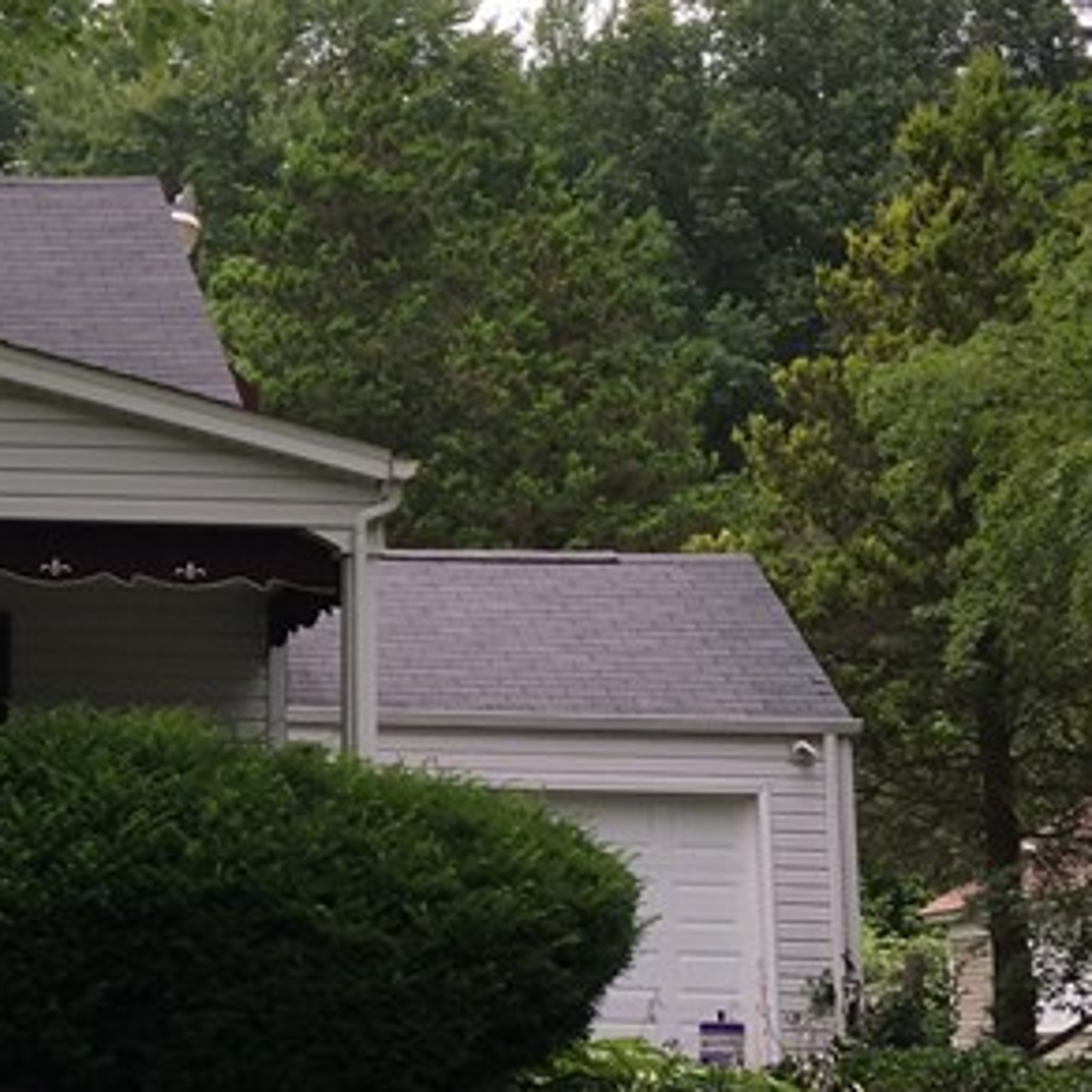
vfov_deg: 19.3
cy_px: 621
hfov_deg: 17.9
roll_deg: -0.2
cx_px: -381
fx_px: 3212
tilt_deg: +8.4
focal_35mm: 90
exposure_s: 1/188
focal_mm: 4.15
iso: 25
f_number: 2.2
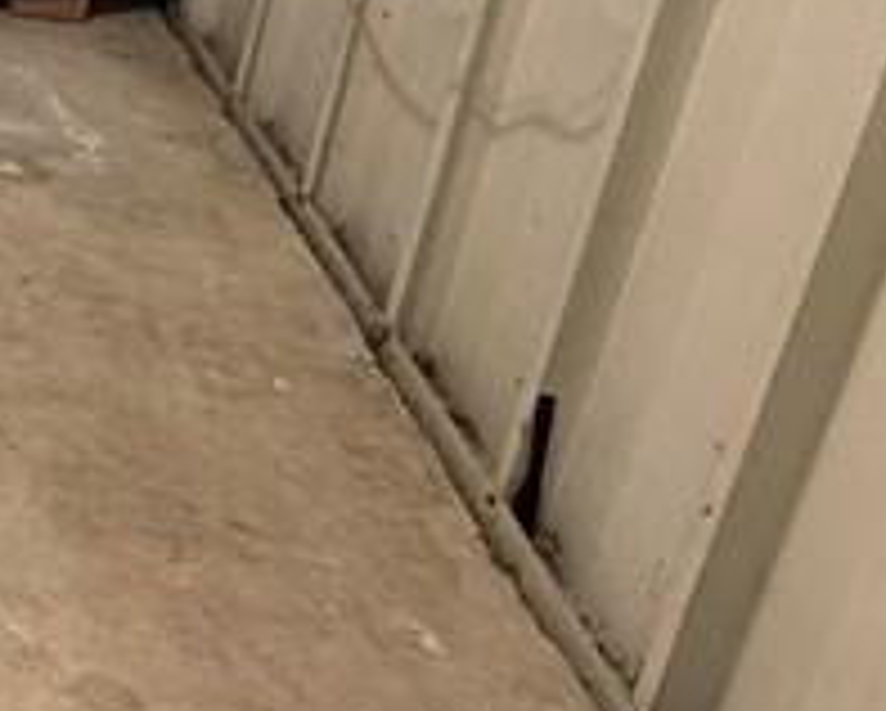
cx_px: -1165
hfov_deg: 15.7
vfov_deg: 20.3
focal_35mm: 71
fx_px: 1864
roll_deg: +2.0
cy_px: -126
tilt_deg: -19.6
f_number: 2.2
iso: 250
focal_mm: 2.22
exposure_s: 1/60
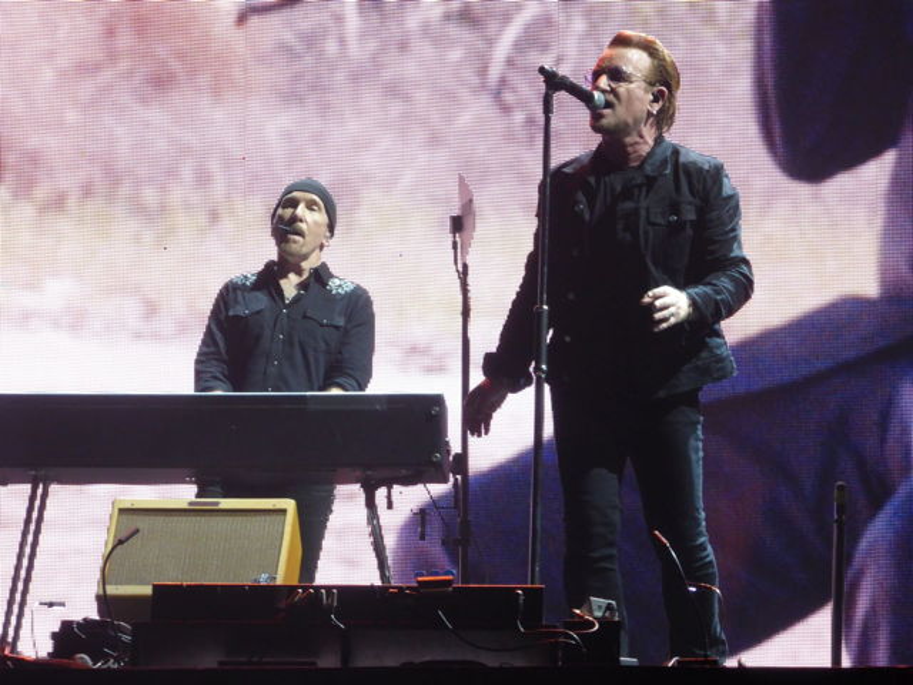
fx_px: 7438
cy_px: 342
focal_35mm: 282
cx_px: 456
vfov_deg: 5.3
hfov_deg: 7.0
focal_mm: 50.5
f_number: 5.7
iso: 400
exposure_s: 1/40
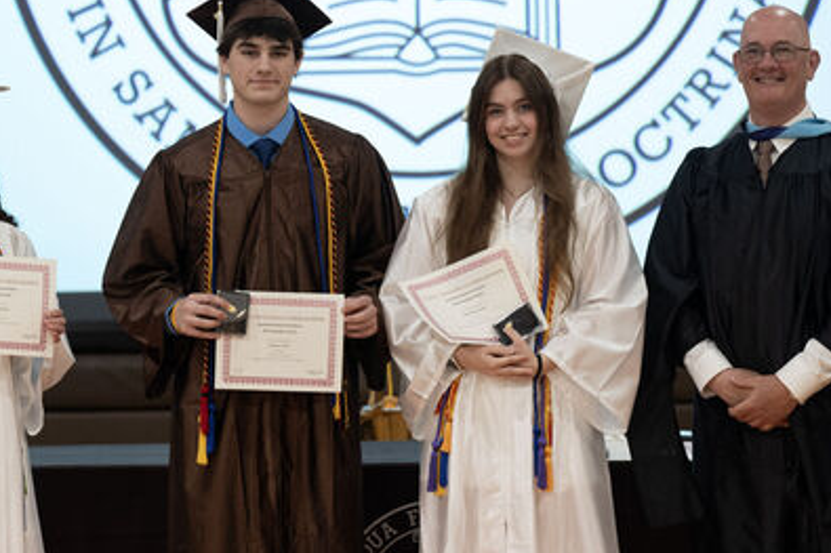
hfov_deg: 11.0
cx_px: 304
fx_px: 4315
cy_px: 334
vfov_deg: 7.3
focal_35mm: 187
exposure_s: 1/100
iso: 1600
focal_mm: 120
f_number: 4
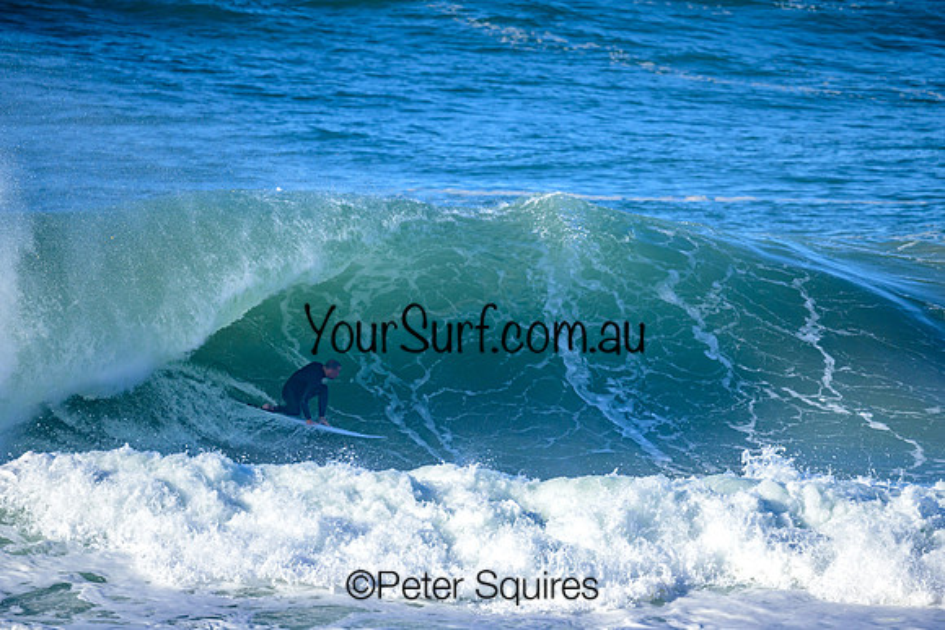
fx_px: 21004
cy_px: 315
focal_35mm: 800
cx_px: 472
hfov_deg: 2.6
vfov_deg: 1.7
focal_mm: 800
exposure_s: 1/2000
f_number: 8
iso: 640
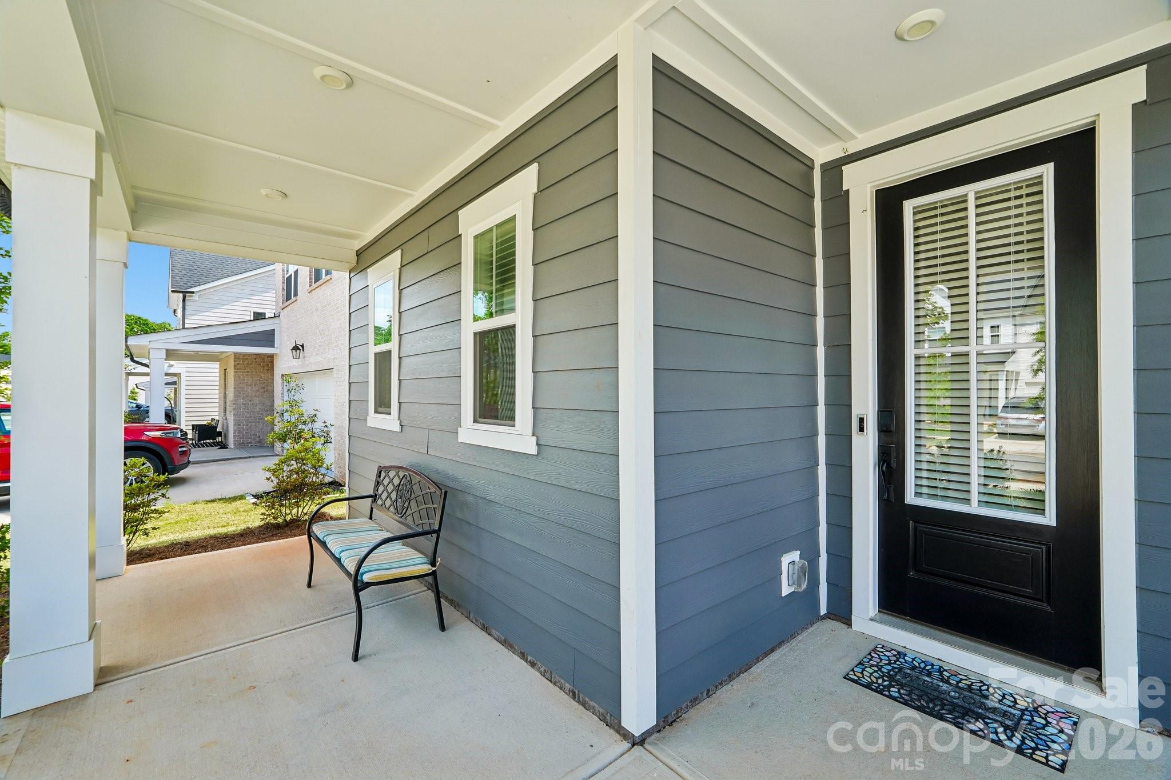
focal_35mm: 15
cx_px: 586
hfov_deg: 100.4
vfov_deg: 77.3
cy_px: 390
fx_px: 488
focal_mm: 10
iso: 125
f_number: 8
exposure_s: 1/30
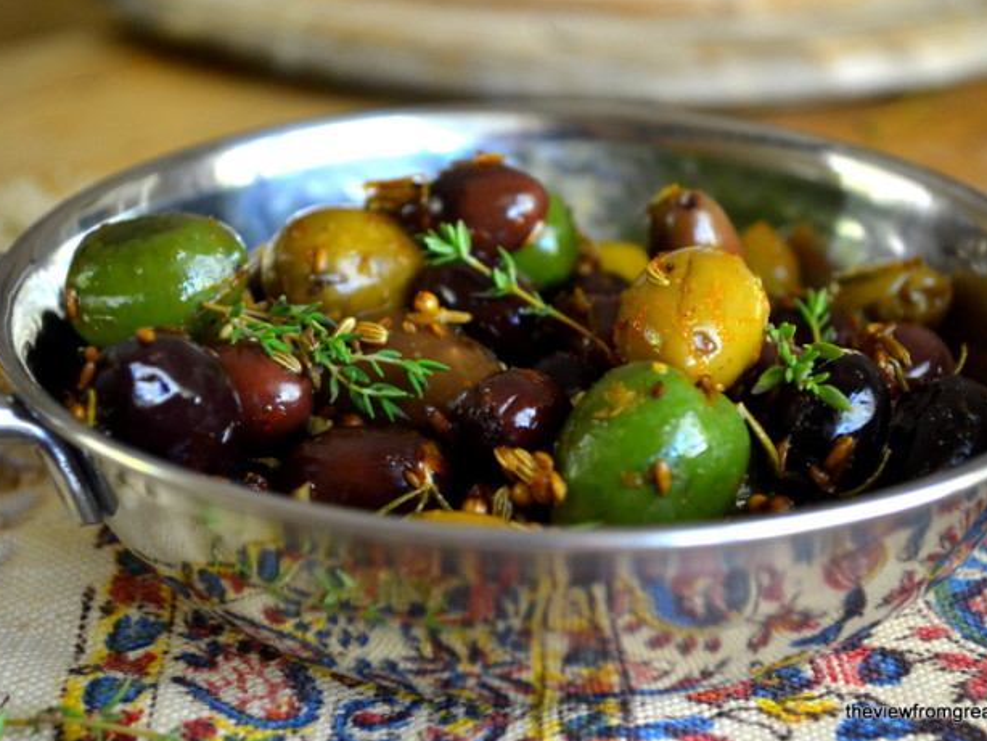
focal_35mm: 69
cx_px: 514
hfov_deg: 28.1
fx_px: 1968
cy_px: 370
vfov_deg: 21.3
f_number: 5.3
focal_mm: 42
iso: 1250
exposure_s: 1/60
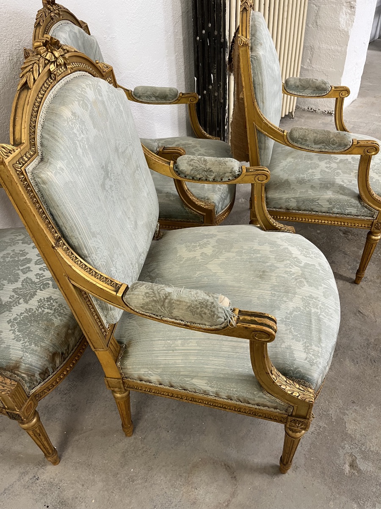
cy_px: 254
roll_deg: +2.9
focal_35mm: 26
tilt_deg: -39.9
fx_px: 382
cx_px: 190
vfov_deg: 67.3
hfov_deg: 53.1
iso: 64
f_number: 1.6
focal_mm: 5.1
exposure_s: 1/50
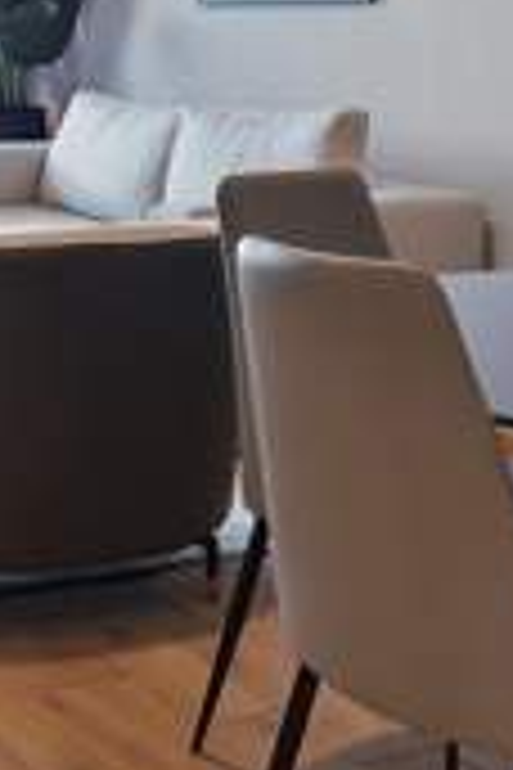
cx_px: -9
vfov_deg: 25.7
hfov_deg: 17.7
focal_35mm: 75
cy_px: 16
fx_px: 1603
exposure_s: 1/2.5
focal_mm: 16
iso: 400
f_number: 8
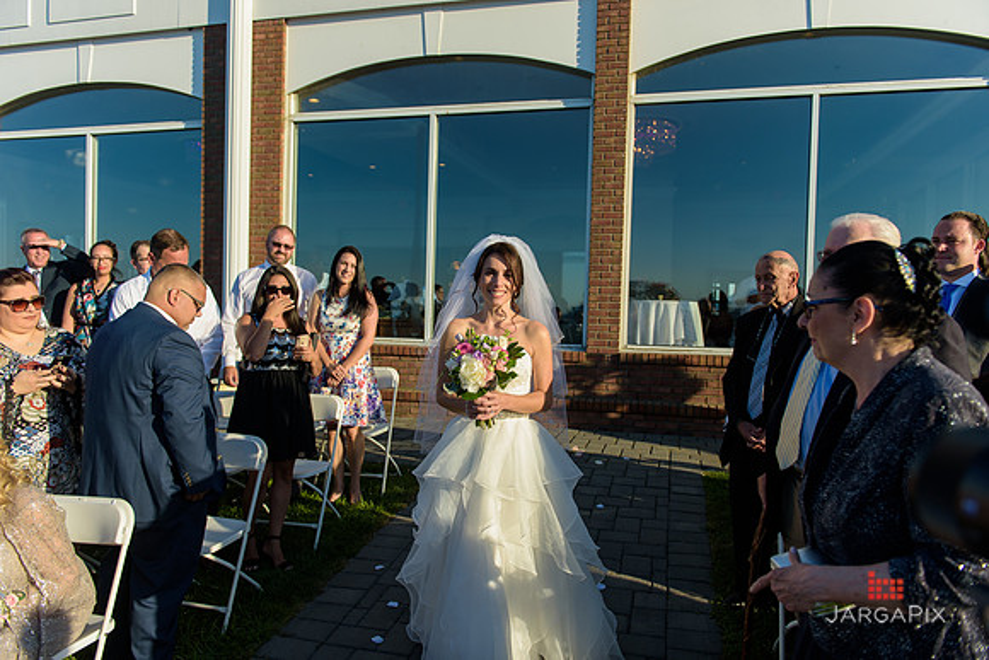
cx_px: 494
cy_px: 330
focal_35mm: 26
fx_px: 714
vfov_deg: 49.6
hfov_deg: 69.4
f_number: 3.2
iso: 200
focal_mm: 26
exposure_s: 1/1600
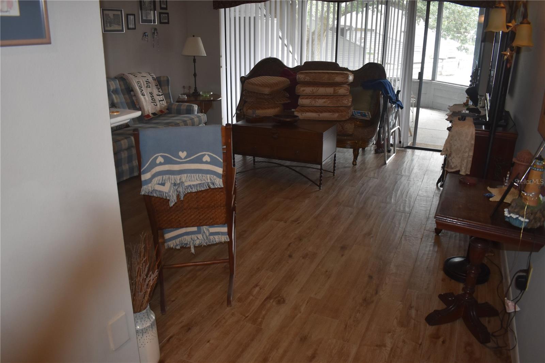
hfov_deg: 67.4
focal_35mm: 27
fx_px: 409
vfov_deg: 47.9
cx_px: 272
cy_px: 182
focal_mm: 18
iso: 800
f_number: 3.5
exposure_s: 1/125
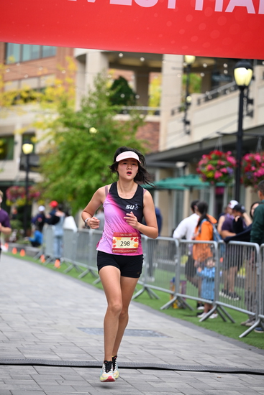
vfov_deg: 18.6
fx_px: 1209
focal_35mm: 110
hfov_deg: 12.5
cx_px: 132
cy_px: 198
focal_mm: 110
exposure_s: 1/2000
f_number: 2.8
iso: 640
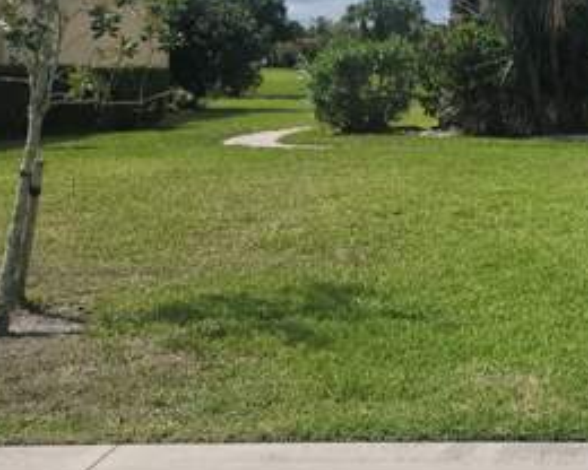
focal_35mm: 72
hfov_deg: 22.9
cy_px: 77
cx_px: 803
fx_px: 1253
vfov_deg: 20.9
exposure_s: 1/1894
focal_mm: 6.7
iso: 16
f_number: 1.8
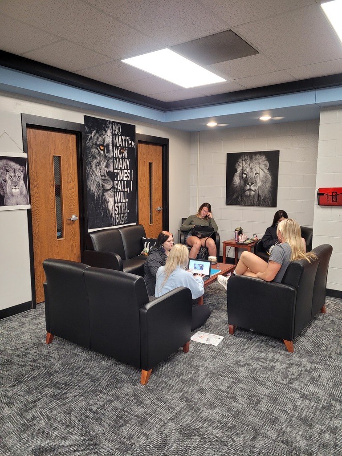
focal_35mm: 26
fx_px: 343
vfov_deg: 67.3
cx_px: 171
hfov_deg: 53.1
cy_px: 228
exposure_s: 1/60
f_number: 1.8
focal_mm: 5.4
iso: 250
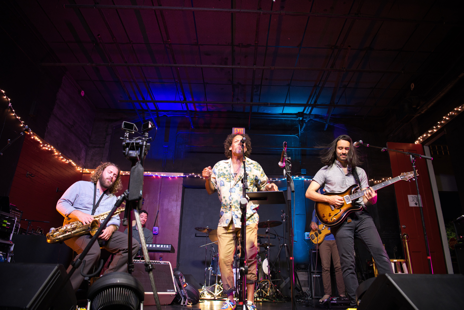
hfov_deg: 73.7
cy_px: 155
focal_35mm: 24
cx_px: 232
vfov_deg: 53.1
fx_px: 309
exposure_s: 1/50
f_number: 2.8
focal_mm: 24
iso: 4000
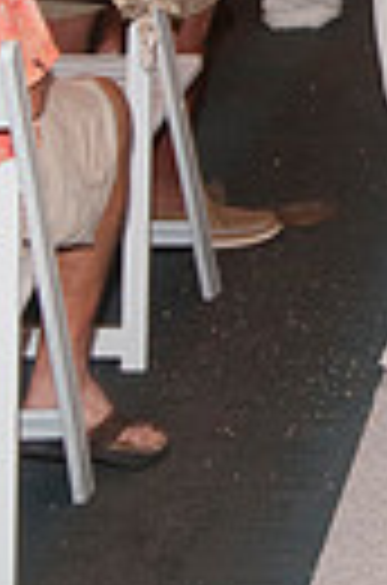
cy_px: -207
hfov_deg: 8.0
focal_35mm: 166
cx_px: 668
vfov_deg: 12.0
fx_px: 2691
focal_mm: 32
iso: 800
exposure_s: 1/60
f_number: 5.6
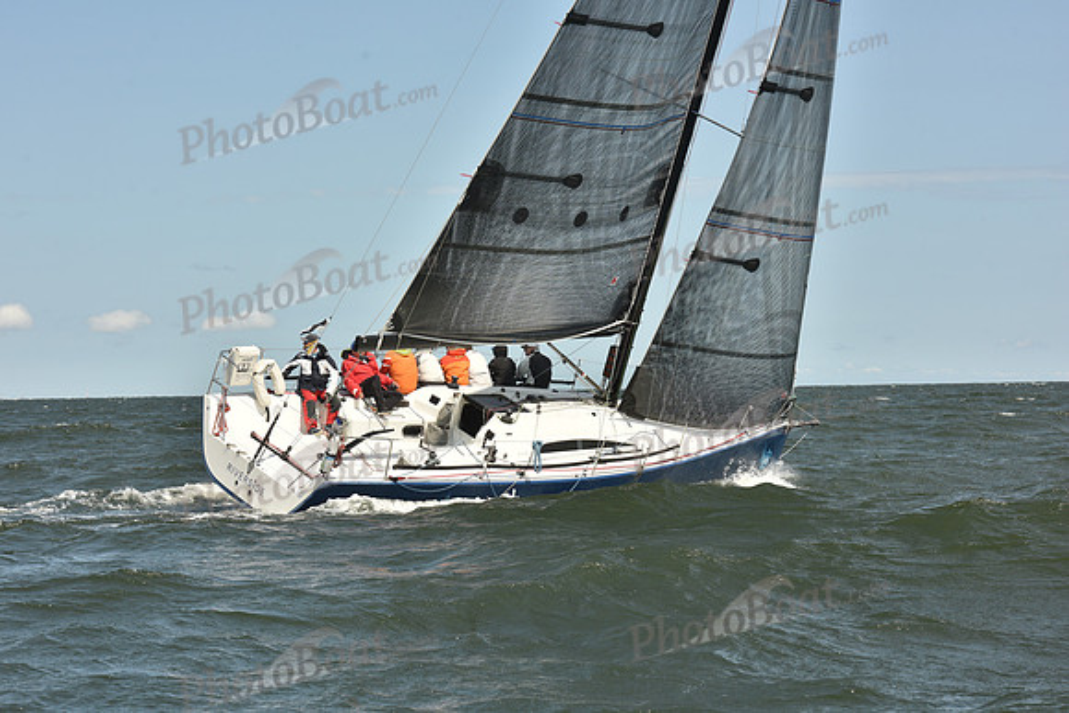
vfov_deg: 15.2
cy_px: 356
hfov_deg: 22.6
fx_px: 2673
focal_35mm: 90
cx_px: 534
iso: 250
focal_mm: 90
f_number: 9
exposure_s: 1/800
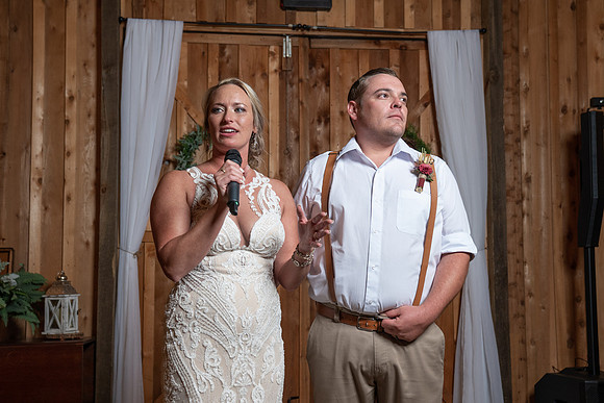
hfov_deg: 43.3
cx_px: 301
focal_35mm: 45
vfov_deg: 29.6
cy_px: 221
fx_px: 761
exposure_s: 1/200
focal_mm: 41
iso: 1000
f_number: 4
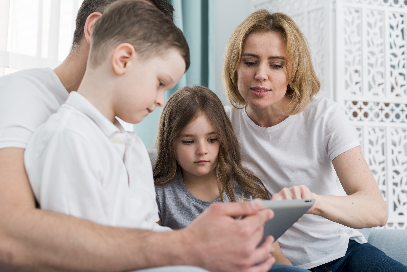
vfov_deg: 27.0
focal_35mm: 50
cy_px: 136
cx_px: 204
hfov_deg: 39.6
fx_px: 565
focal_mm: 50
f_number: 4
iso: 250
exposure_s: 1/160
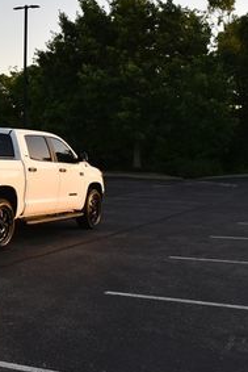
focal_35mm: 61
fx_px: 630
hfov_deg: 21.0
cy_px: 147
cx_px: -39
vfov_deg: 32.8
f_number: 5.6
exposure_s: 1/250
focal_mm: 18
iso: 280
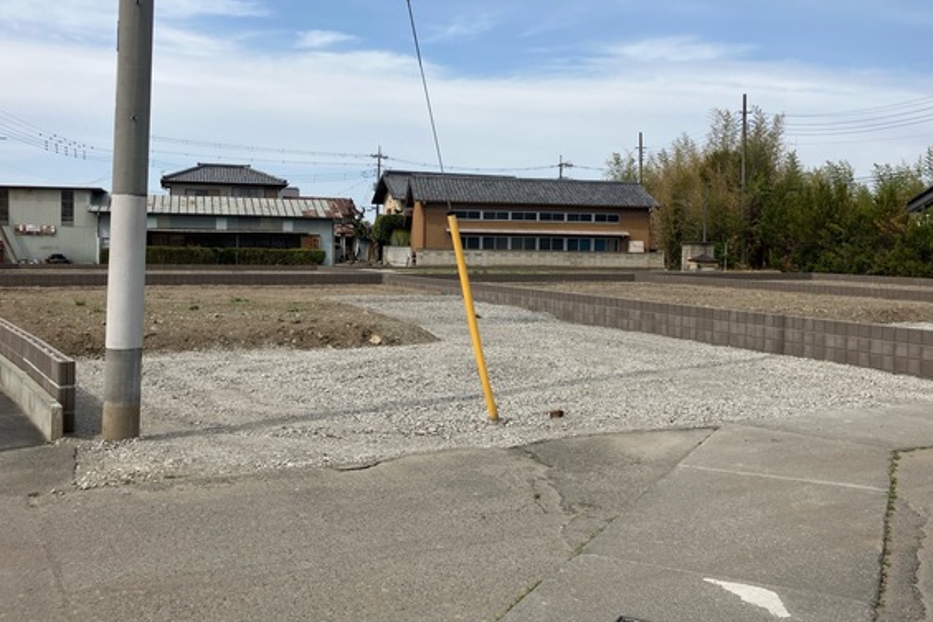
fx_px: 855
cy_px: 267
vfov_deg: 39.9
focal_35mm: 33
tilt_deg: -1.8
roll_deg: -0.8
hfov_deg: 57.1
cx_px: 514
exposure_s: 1/2433
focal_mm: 3.99
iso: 32
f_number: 1.8
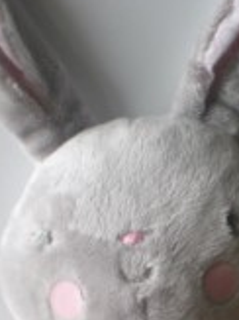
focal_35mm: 121
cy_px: 332
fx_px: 1115
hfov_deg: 12.2
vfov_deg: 15.9
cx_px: 157
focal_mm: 6.3
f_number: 3.1
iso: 64
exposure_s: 1/81.4
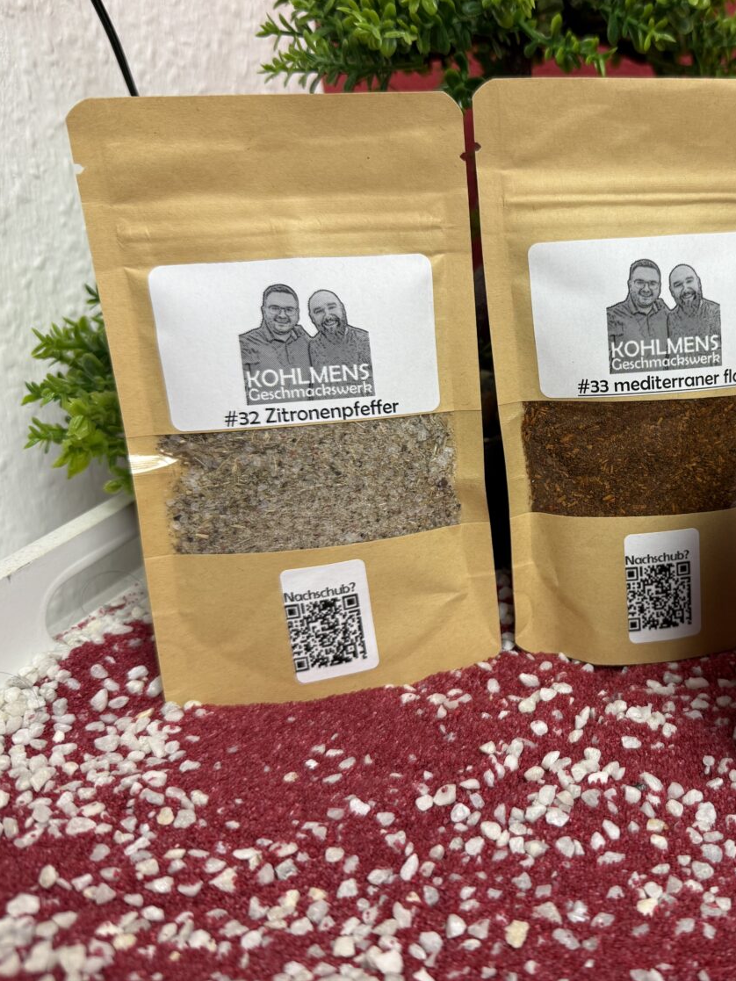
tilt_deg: -22.9
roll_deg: +0.1
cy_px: 476
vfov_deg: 55.3
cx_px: 602
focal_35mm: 33
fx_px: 935
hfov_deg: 40.9
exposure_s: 1/50
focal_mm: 6.76
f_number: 1.78
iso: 100
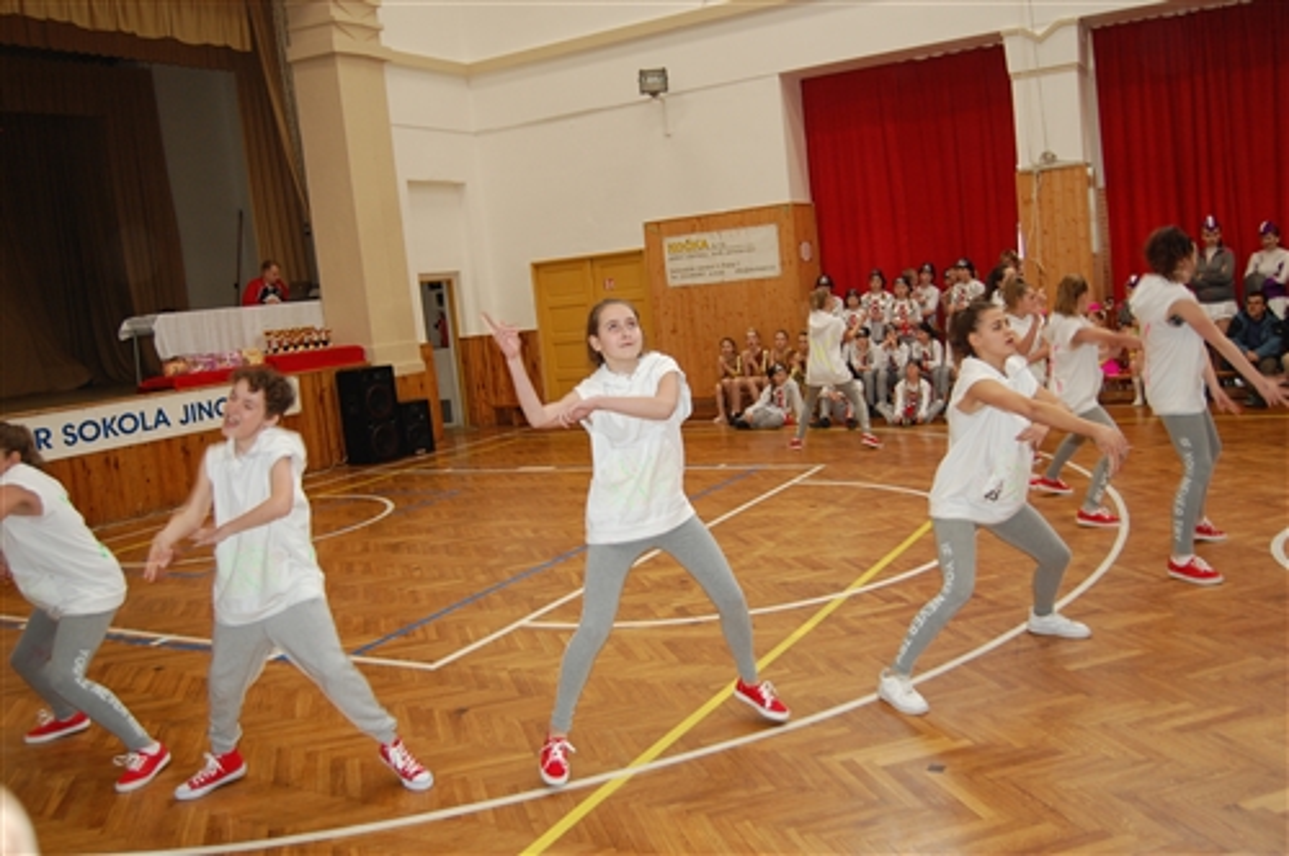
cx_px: 644
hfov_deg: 62.0
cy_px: 428
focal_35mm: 30
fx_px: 1073
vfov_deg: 43.5
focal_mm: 20
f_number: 3.8
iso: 400
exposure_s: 1/60
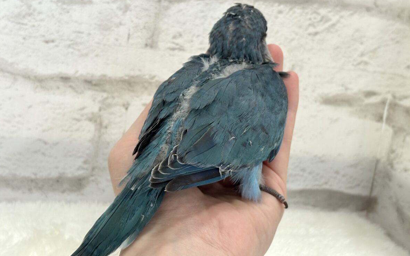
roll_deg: -6.8
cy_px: 119
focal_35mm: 56
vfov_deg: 23.1
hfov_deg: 36.3
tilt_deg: -12.3
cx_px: 206
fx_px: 626
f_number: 1.6
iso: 80
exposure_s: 1/100
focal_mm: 5.96
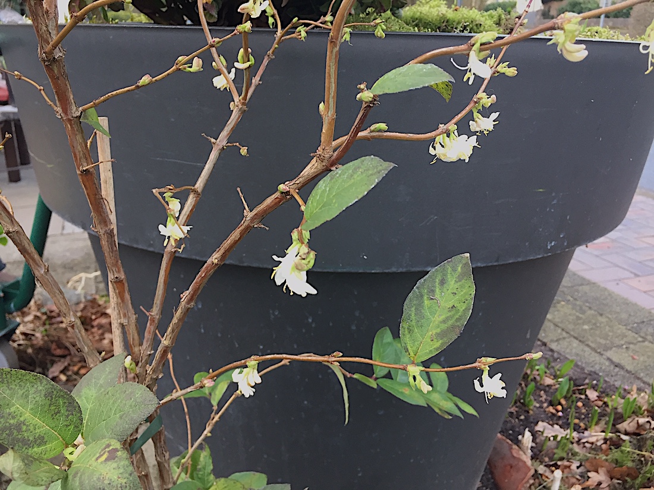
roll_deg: +0.2
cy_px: 245
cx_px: 327
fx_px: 548
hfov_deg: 61.7
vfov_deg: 48.2
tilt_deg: -20.3
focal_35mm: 29
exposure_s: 1/33
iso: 32
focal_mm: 4.15
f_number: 2.2
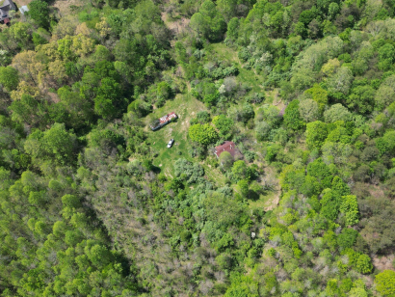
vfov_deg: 36.7
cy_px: 117
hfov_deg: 47.8
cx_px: 211
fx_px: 445
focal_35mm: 39
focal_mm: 6.72
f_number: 1.7
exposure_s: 1/1250
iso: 100
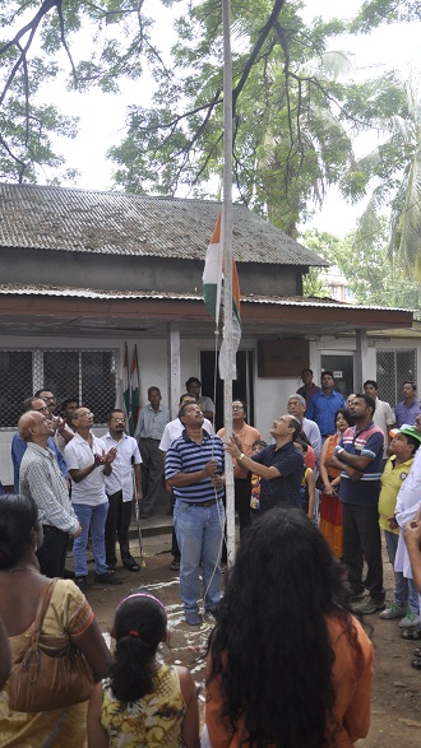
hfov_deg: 40.1
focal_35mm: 29
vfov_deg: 66.1
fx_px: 576
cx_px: 244
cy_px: 367
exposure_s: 1/160
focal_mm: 18
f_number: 5.6
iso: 400
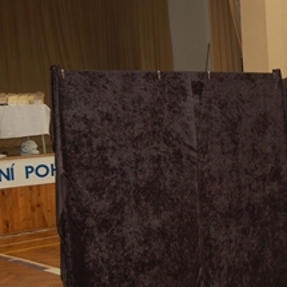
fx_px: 722
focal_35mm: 77
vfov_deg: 22.5
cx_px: 266
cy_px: 143
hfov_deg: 21.9
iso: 400
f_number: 4
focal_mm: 26
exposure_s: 1/60
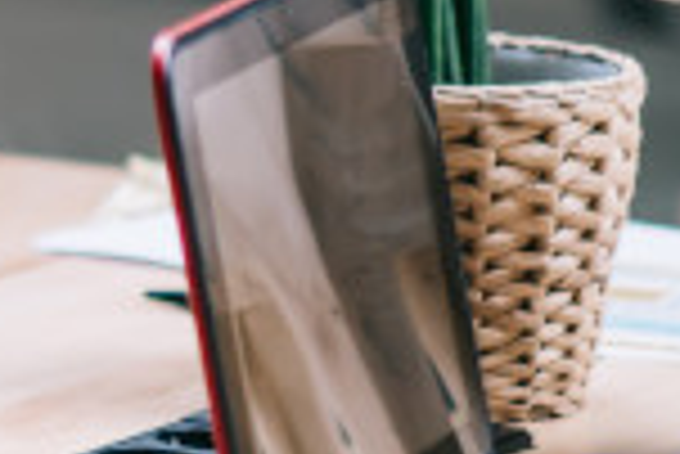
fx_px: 8262
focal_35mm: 437
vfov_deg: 3.1
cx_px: -1148
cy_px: -153
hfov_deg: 4.6
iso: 160
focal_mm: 55
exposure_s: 1/160
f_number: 1.8
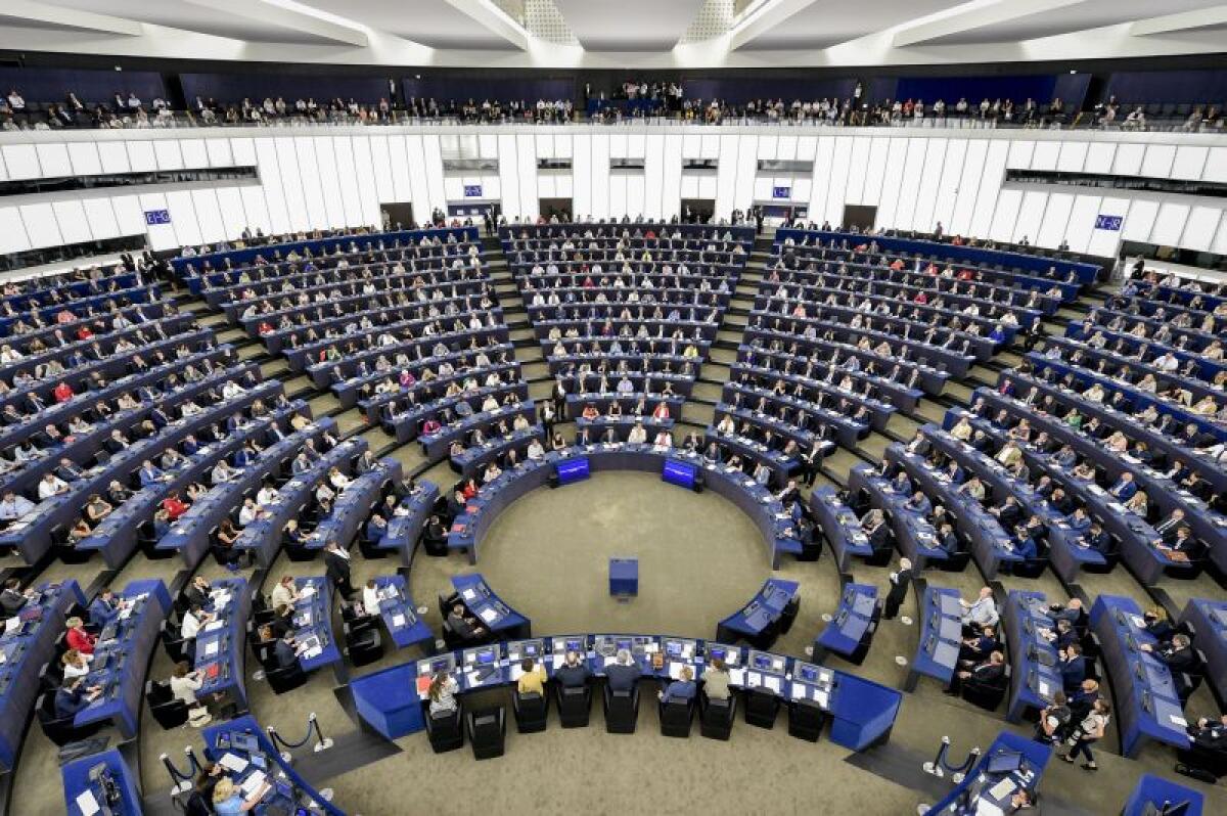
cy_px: 408
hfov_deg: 90.0
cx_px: 614
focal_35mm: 18
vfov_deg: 67.3
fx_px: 613
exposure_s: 1/200
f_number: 7.1
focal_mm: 18
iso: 3200
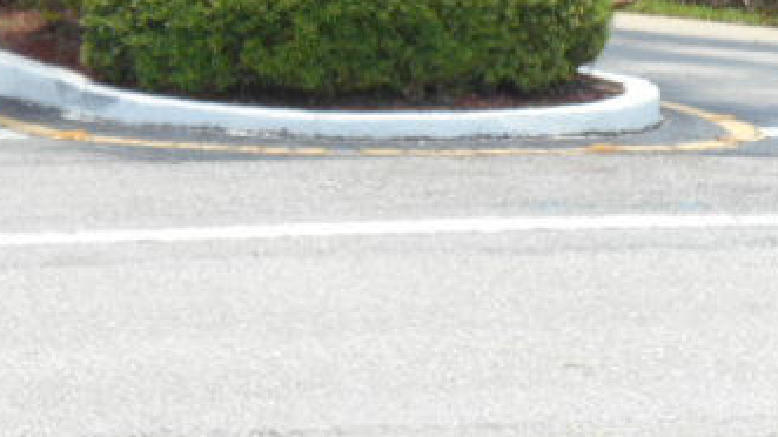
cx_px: 266
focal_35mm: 221
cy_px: -122
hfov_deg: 9.7
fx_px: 4558
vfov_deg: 5.5
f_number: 5.1
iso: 110
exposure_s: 1/250
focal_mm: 18.8
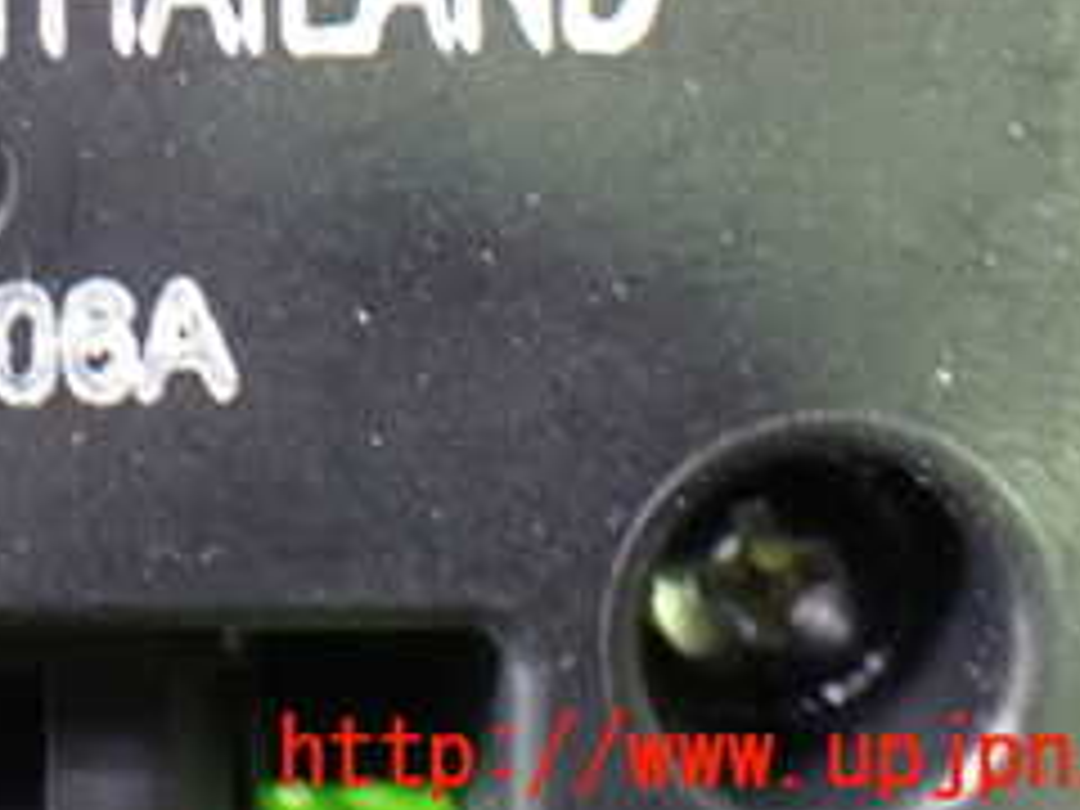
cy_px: -198
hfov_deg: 17.4
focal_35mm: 110
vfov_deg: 13.1
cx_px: -54
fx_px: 3432
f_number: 2.9
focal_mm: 7.84
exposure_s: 1/20
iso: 1600
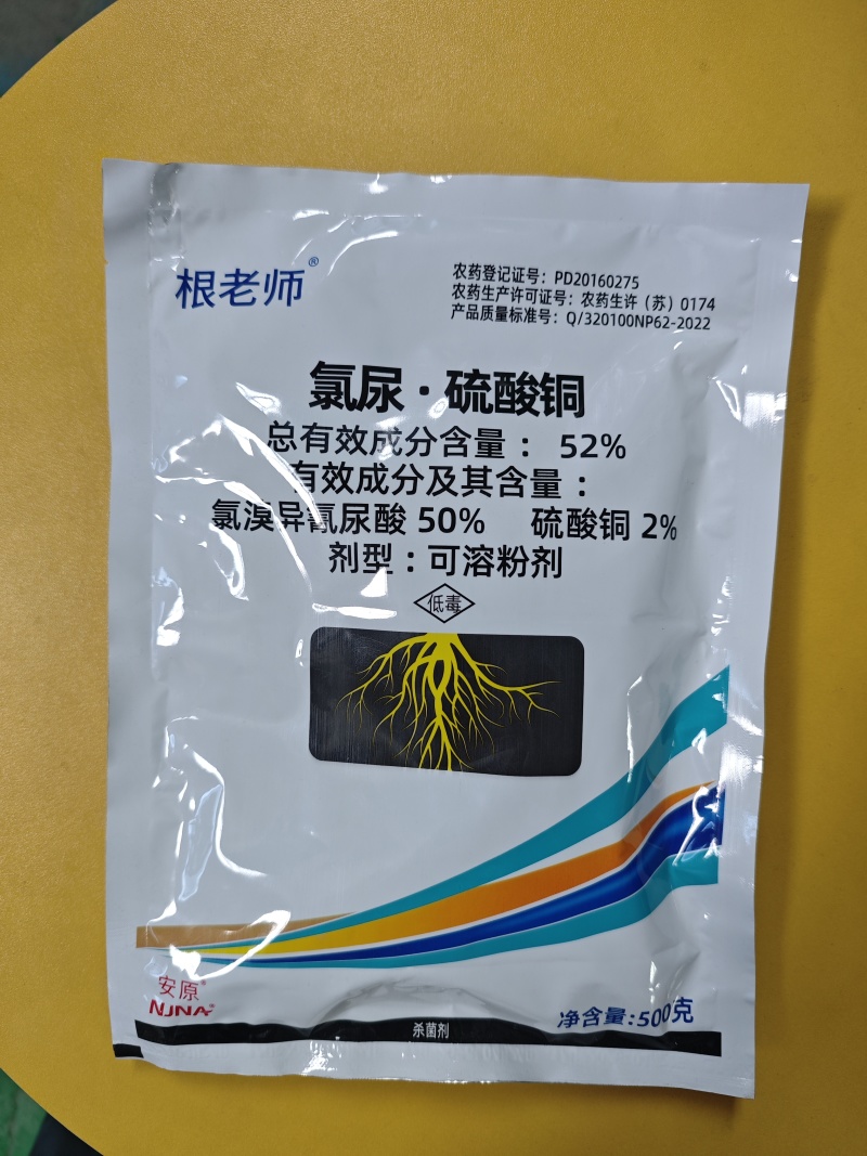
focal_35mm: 23
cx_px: 434
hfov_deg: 58.9
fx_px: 768
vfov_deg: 73.9
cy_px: 578
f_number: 1.6
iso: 320
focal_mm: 6.55
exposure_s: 1/100
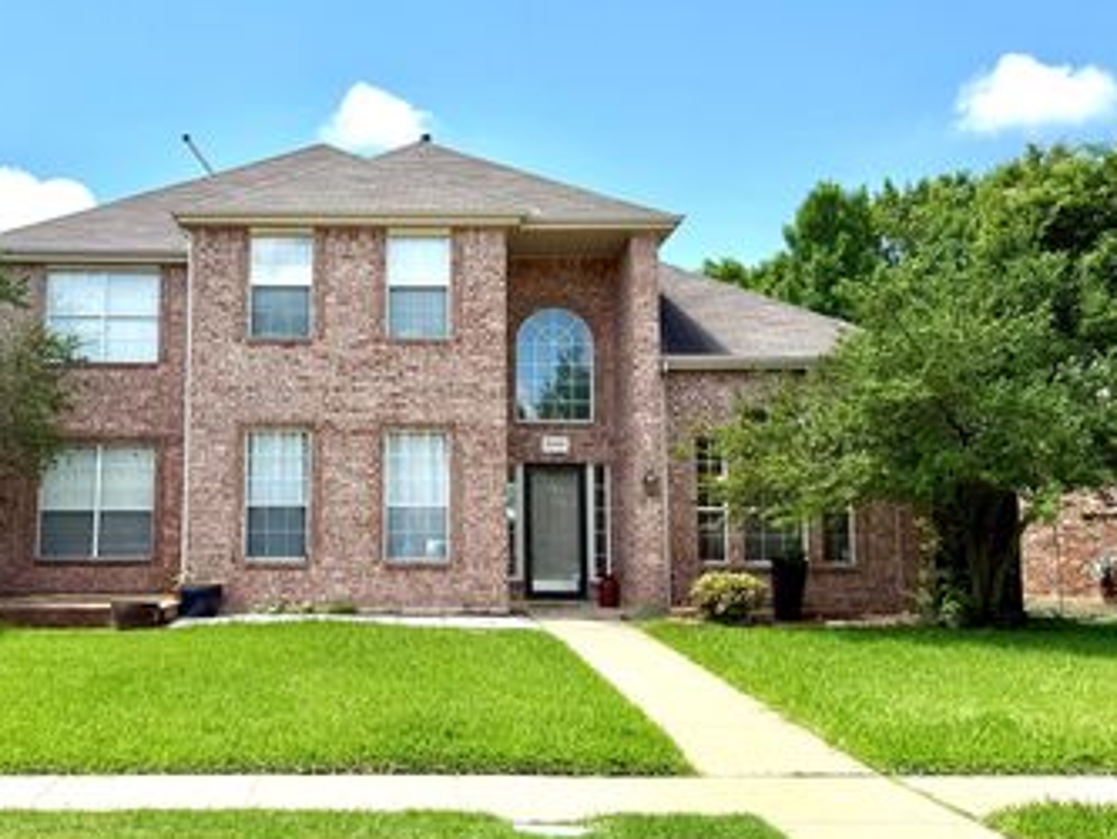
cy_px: 411
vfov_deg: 39.7
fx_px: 1162
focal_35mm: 36
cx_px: 386
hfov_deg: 50.5
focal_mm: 6.76
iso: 80
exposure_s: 1/3759
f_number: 1.78
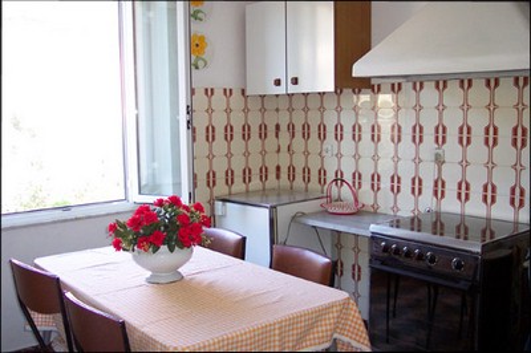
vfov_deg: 35.0
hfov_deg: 50.7
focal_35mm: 38
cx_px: 266
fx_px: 560
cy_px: 176
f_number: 2.8
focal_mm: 8
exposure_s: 1/45
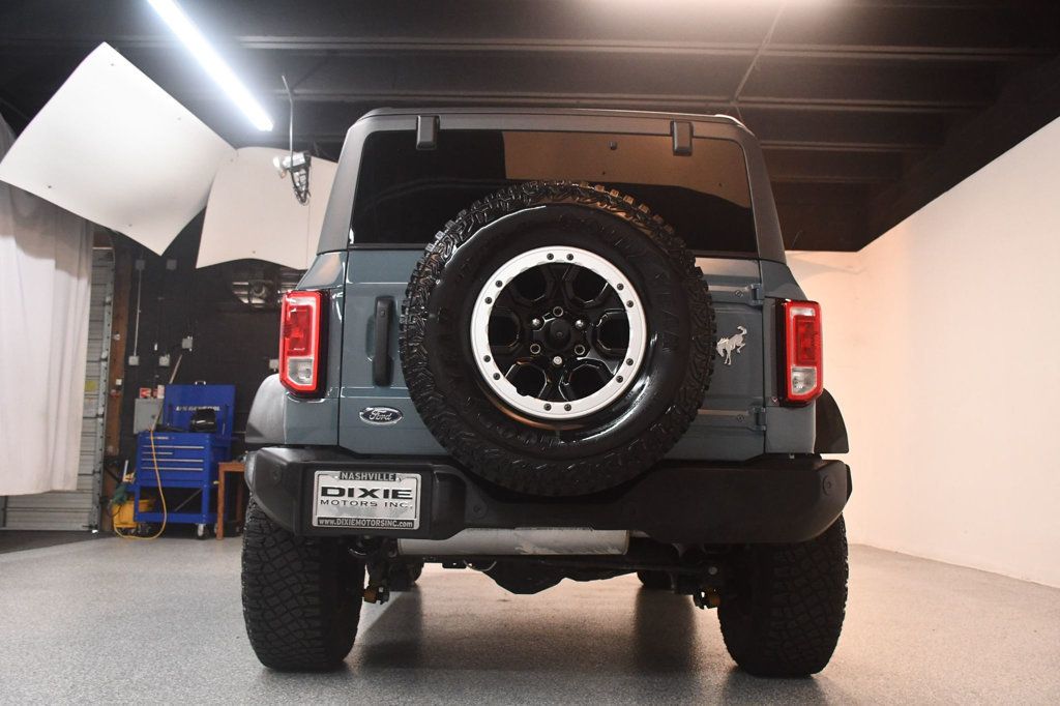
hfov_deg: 57.2
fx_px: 971
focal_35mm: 33
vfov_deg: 39.9
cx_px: 530
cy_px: 353
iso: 2500
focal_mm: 22
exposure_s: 1/125
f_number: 3.5
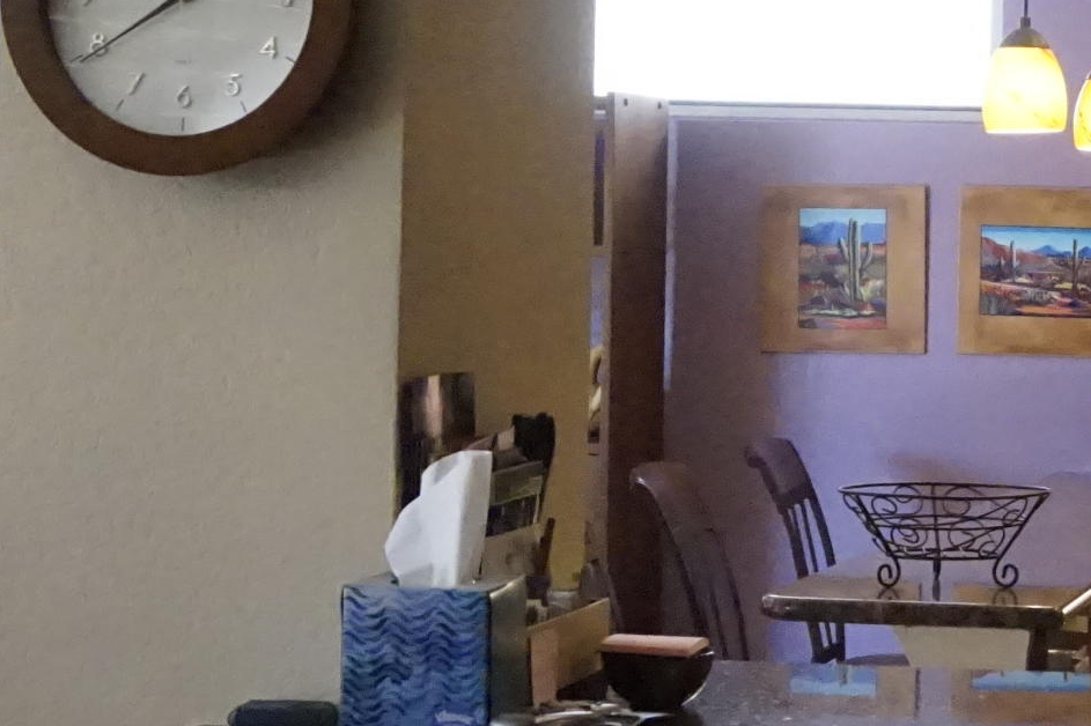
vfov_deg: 13.0
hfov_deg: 18.6
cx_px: 1252
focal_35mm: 105
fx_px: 3181
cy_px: 271
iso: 8000
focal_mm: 22
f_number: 7.1
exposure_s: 1/200
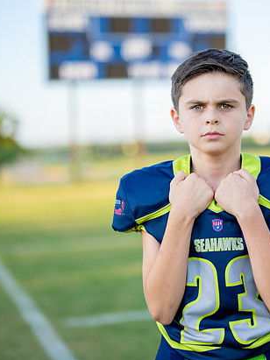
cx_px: 218
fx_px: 895
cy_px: 161
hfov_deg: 17.0
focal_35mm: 86
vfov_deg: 22.8
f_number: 1.2
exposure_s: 1/2500
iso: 160
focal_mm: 50
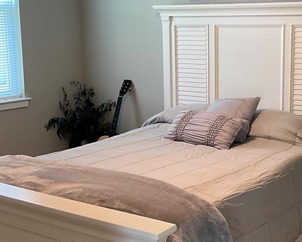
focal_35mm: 58
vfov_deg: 26.2
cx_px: 220
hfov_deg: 32.0
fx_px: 518
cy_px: 107
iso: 64
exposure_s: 1/60
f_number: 1.8
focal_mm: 3
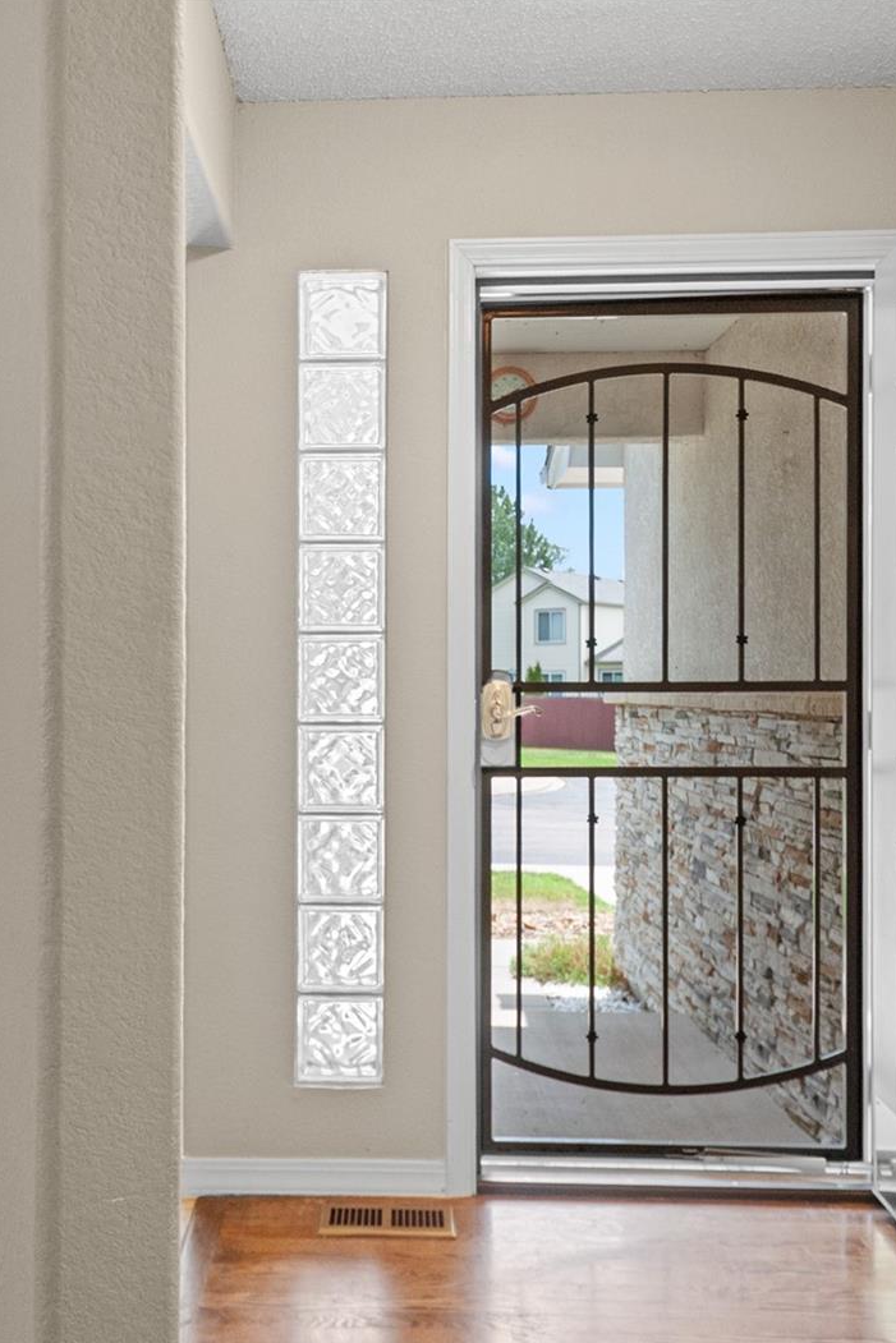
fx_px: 1194
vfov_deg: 58.7
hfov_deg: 40.8
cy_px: 677
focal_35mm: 32
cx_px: 321
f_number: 4
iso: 200
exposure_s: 1/30
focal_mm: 14
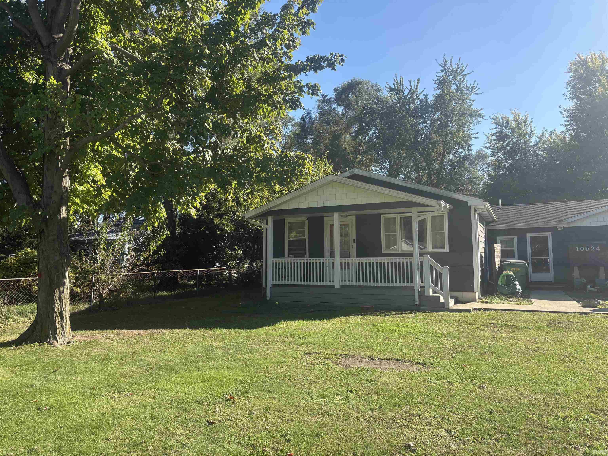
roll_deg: +0.9
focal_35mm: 26
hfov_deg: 67.3
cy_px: 228
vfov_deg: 53.1
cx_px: 304
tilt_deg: +5.5
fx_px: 457
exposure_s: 1/1420
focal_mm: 5.96
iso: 50
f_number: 1.6
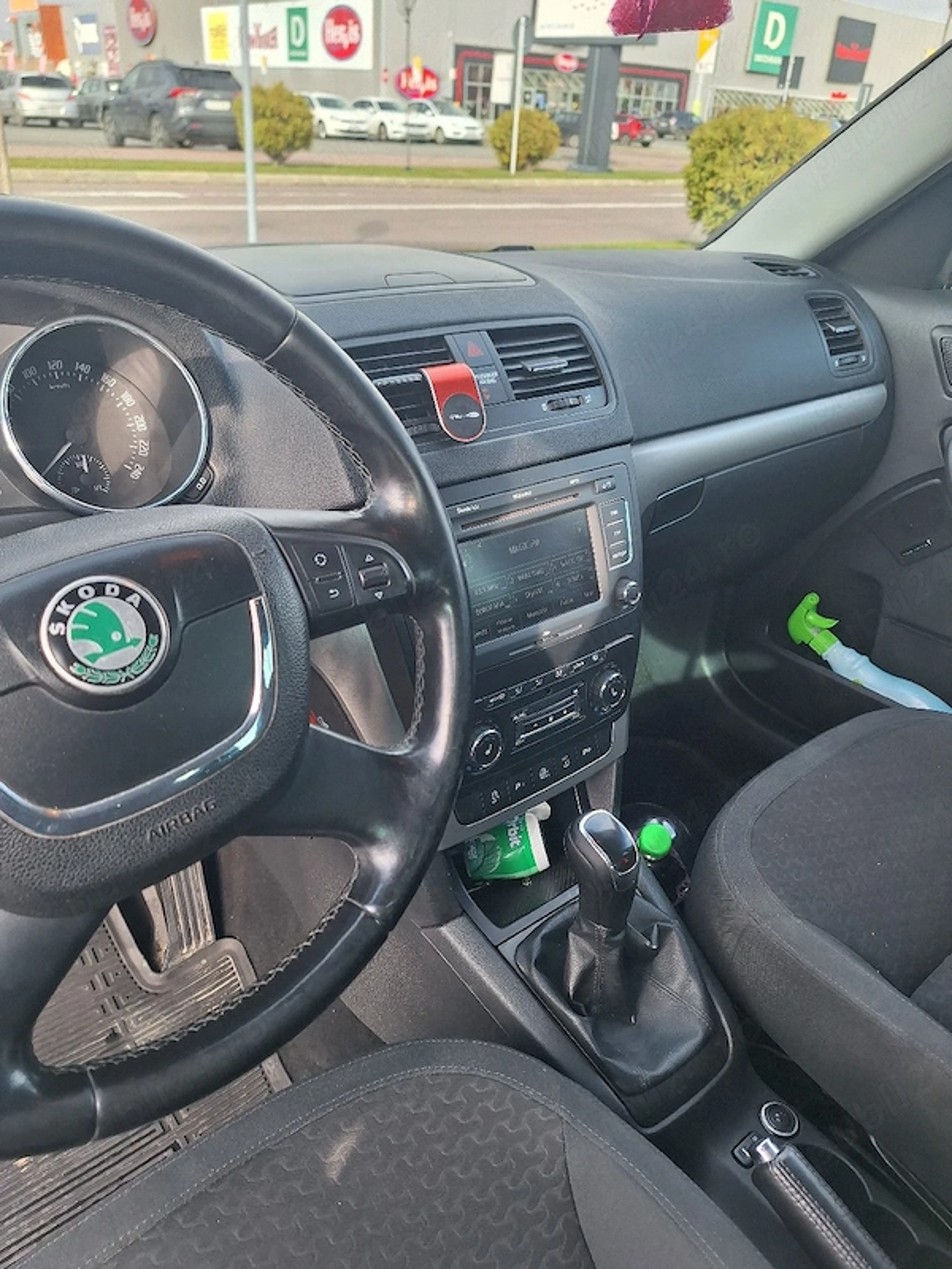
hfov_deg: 58.9
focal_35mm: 23
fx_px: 843
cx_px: 476
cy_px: 634
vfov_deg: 73.9
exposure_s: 1/182
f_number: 1.8
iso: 40
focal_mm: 5.54
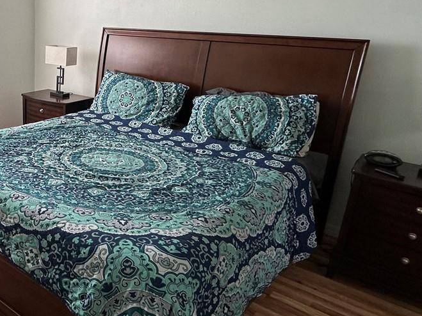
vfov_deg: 41.6
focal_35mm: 34
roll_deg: -1.1
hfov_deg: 48.6
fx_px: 414
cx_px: 46
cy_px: 130
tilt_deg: -16.4
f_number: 2.2
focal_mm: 2.22
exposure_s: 1/99
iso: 100
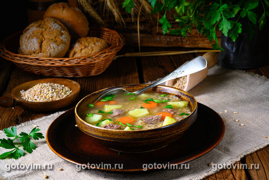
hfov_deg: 28.8
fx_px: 523
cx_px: 134
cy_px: 90
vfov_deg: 19.5
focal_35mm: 70
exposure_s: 1/125
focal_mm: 70
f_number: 11
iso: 100
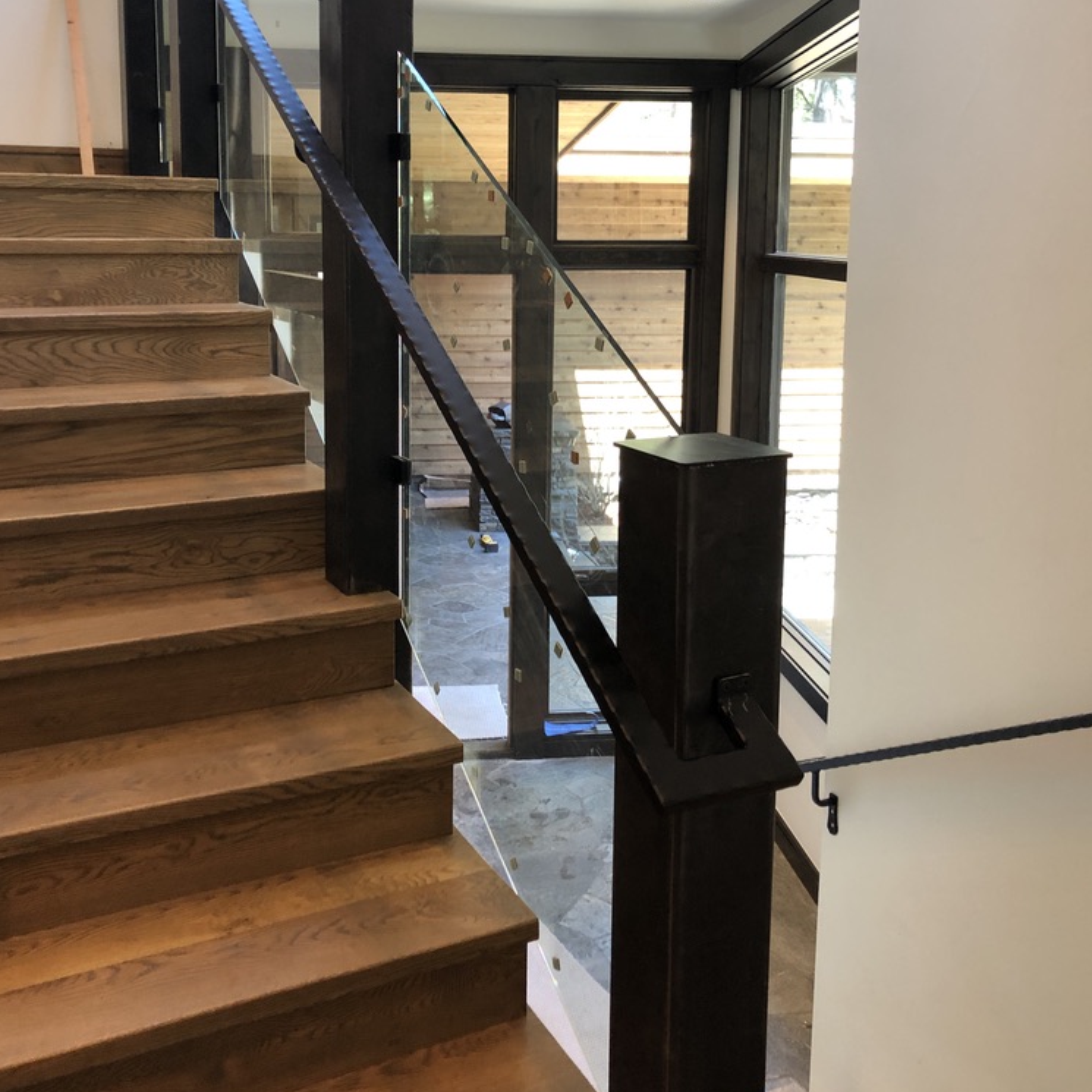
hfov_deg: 48.4
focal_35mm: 34
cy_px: 419
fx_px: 1213
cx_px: 534
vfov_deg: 48.1
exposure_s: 1/30
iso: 40
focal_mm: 4
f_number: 1.8
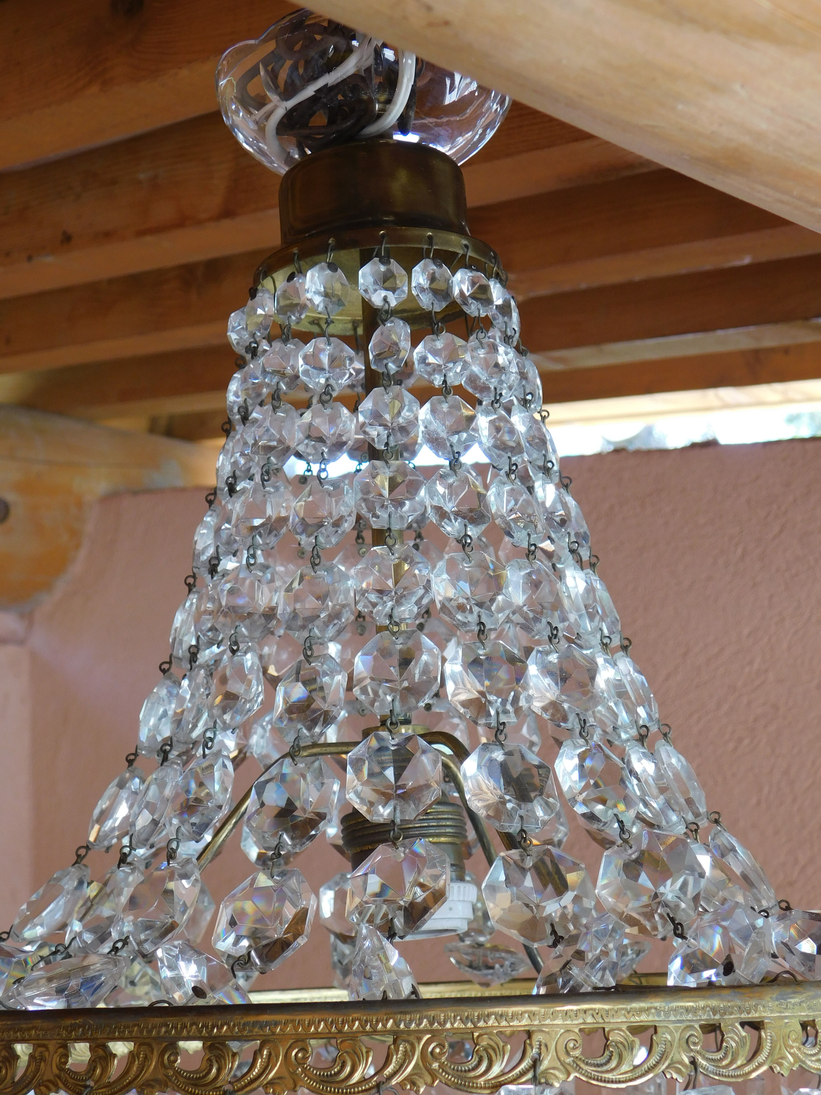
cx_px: 410
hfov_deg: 24.8
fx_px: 1866
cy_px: 548
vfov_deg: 32.7
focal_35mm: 59
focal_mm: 10.4
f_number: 4
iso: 125
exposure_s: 1/50
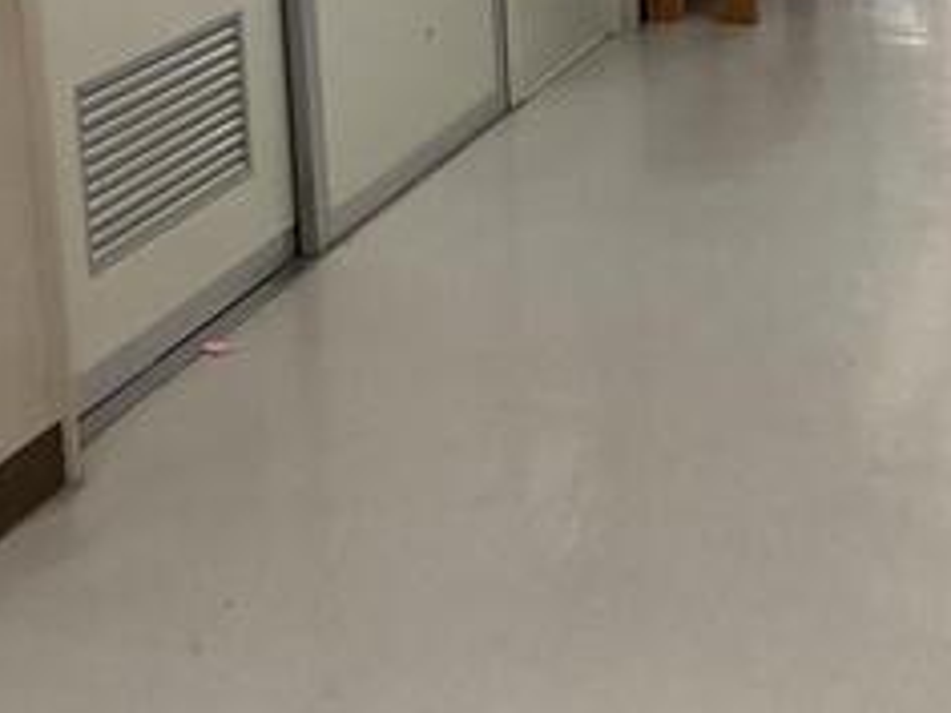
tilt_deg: -15.5
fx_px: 2528
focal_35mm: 92
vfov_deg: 15.9
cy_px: 103
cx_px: 822
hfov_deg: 20.9
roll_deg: +0.1
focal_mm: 3.3
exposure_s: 1/50
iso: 100
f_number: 2.4
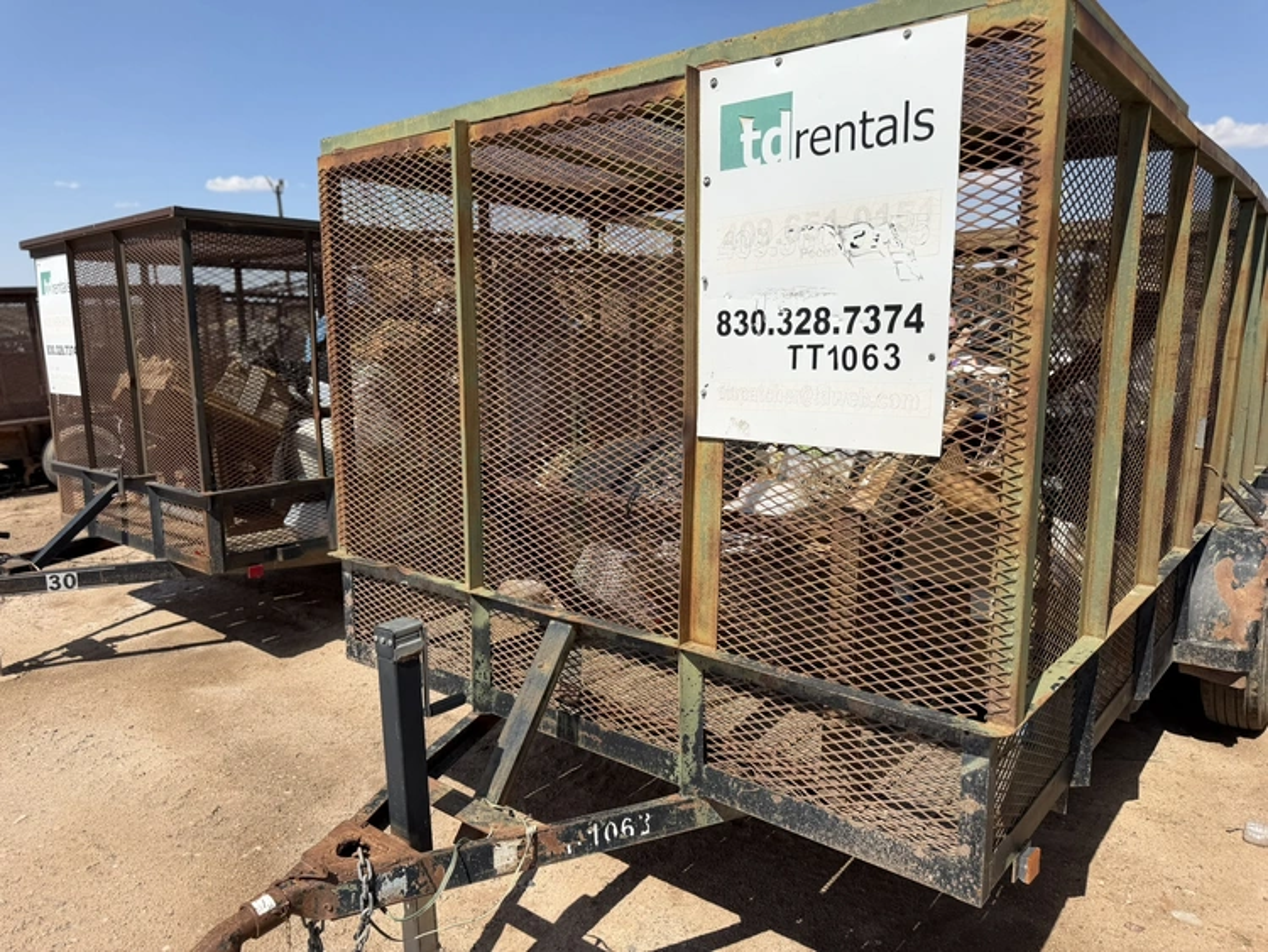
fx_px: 879
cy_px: 476
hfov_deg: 71.6
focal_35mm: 24
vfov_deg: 56.8
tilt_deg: -10.0
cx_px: 634
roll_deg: -0.1
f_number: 1.78
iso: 80
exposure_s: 1/5319
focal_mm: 6.76
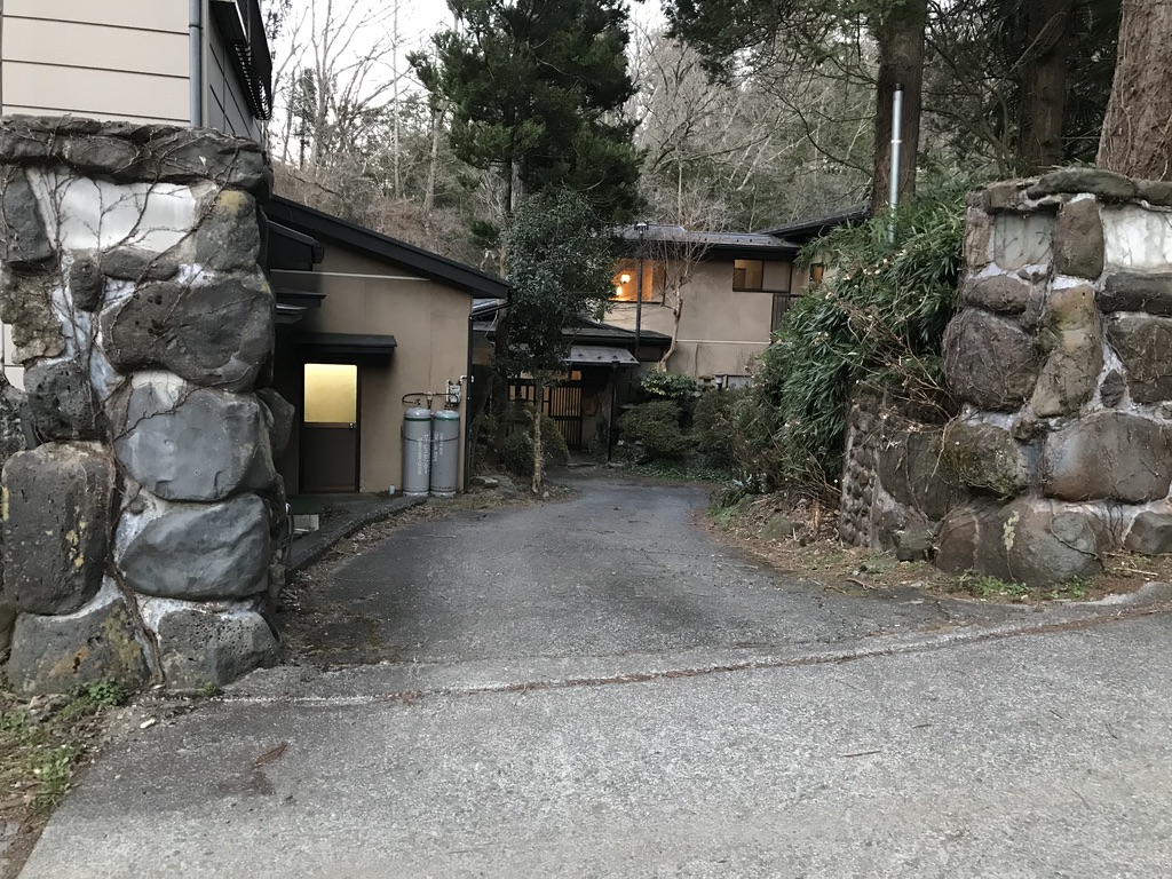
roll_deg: -2.6
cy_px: 440
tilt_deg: -6.7
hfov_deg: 63.4
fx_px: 948
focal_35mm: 28
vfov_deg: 49.7
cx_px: 586
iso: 64
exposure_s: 1/15
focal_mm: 3.99
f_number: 1.8
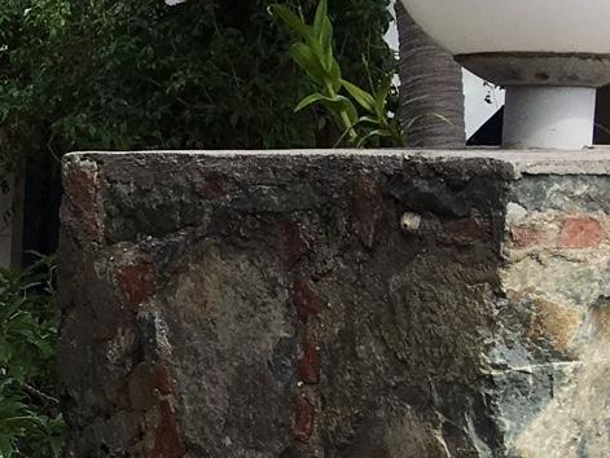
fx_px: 2187
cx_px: -633
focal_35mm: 124
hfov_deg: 13.5
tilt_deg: -7.0
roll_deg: +0.9
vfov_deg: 11.9
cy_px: 432
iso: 25
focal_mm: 4.15
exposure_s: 1/1115
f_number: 2.2
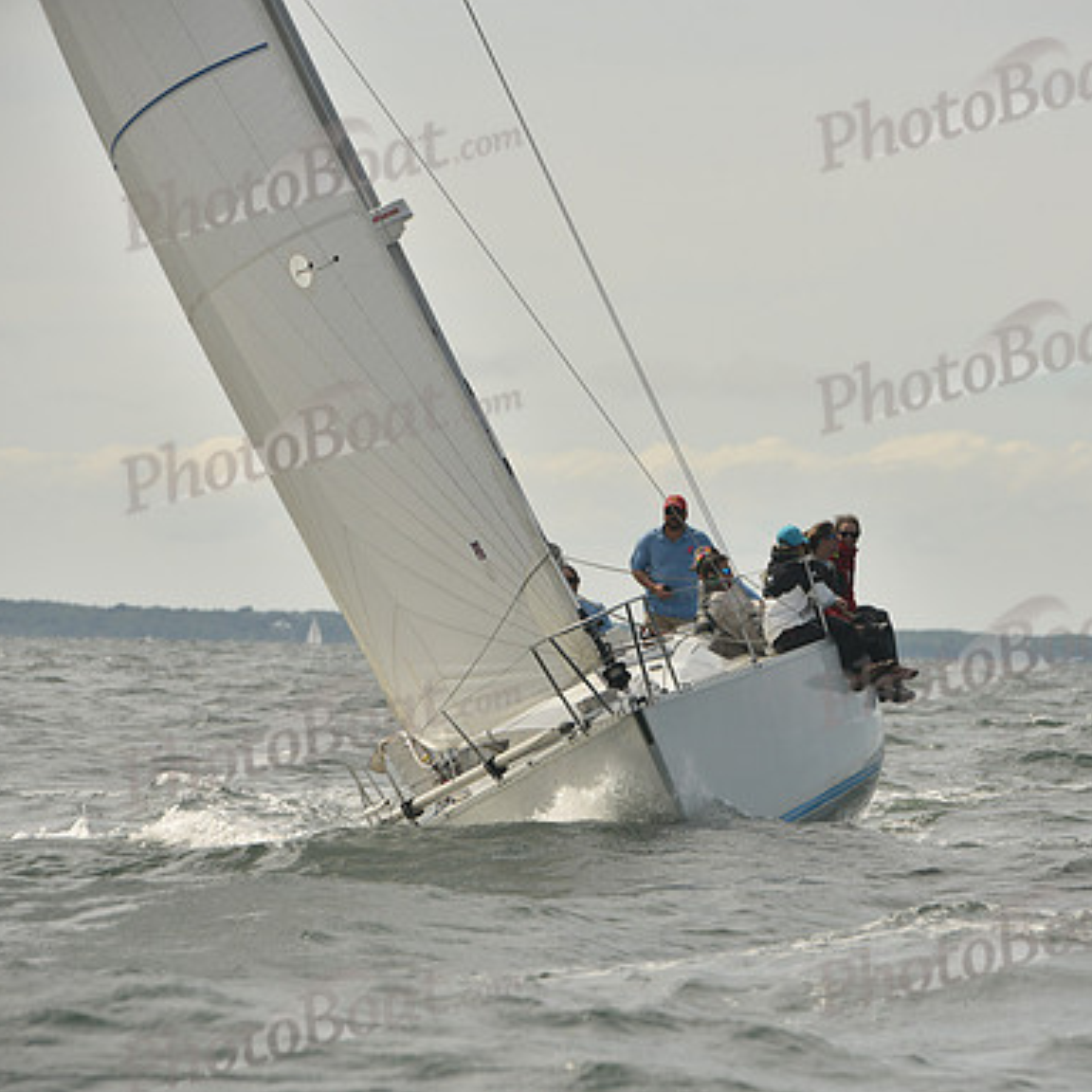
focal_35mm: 257
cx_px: 671
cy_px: 547
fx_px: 9172
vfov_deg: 6.8
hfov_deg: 6.8
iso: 320
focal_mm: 200
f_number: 7.1
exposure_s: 1/1000
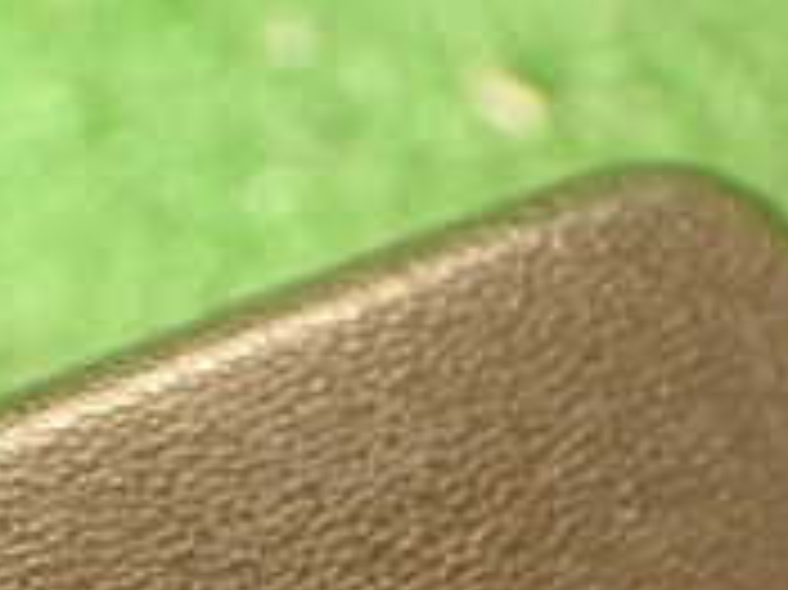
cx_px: 176
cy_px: 1009
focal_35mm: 110
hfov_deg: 17.8
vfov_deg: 12.5
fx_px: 2502
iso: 250
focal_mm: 5.79
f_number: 2.4
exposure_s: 1/30
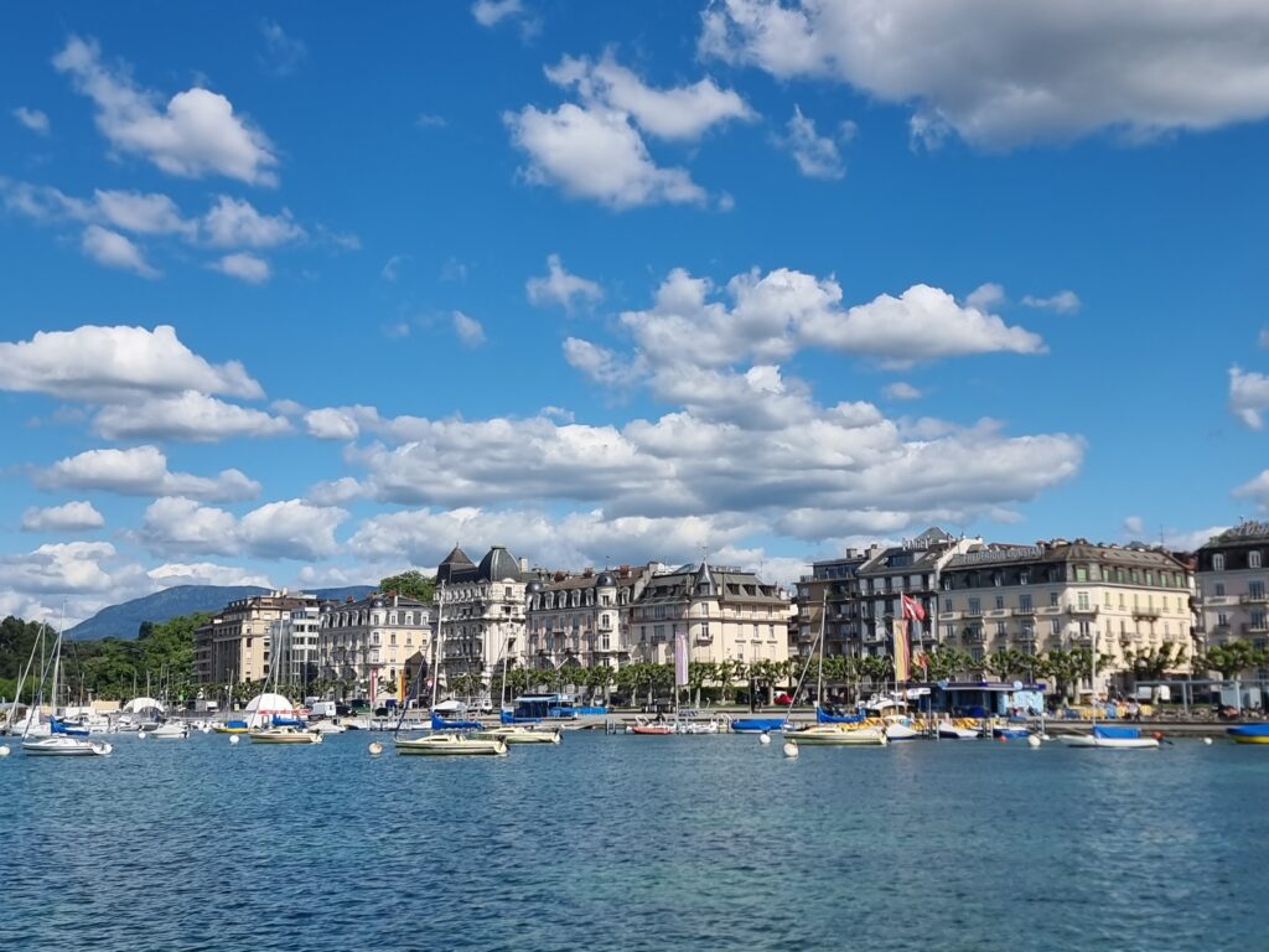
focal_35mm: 24
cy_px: 476
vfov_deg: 56.8
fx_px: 880
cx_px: 634
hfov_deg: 71.6
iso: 50
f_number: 1.8
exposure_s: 1/1757
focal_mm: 6.7
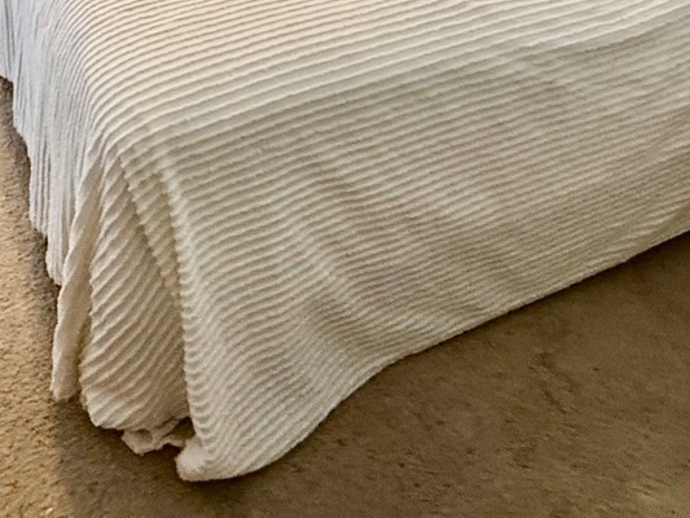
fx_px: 837
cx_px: 186
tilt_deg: -16.9
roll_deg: -0.2
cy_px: -240
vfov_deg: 26.2
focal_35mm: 42
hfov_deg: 43.6
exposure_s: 1/60
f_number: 2.2
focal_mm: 2.22
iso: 250
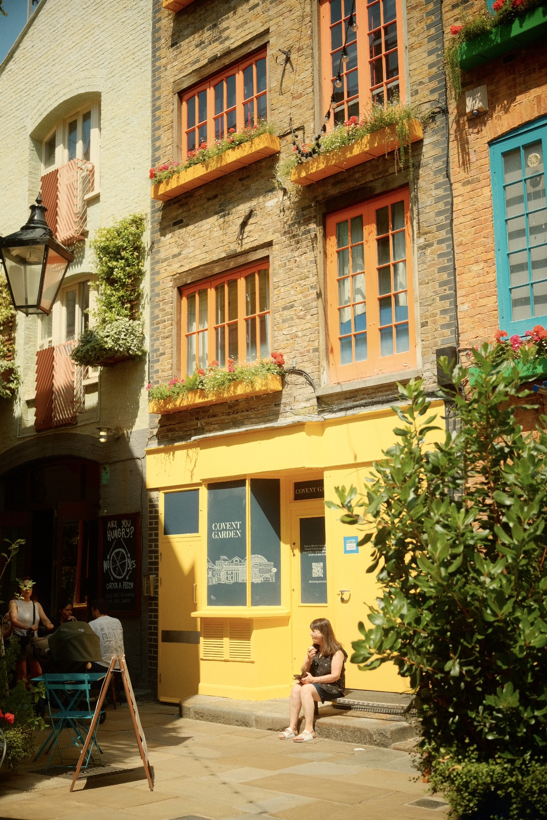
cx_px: 274
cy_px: 410
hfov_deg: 32.6
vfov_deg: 47.4
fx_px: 934
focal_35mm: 41
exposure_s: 1/4000
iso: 640
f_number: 2.8
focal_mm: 27
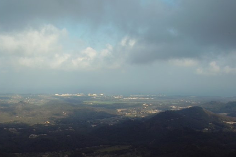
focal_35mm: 40
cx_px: 96
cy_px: 94
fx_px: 262
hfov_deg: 48.2
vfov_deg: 33.3
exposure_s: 1/250
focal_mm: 18
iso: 200
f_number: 10
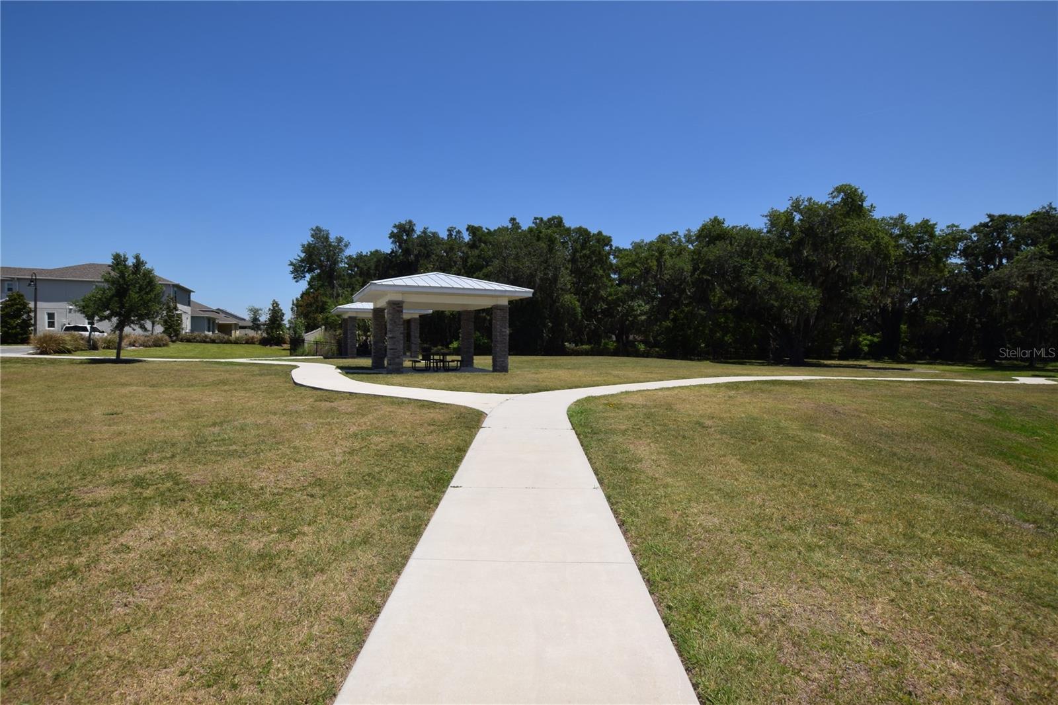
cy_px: 352
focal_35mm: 15
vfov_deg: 77.3
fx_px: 441
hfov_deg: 100.4
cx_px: 529
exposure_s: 1/200
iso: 100
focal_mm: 10
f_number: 11
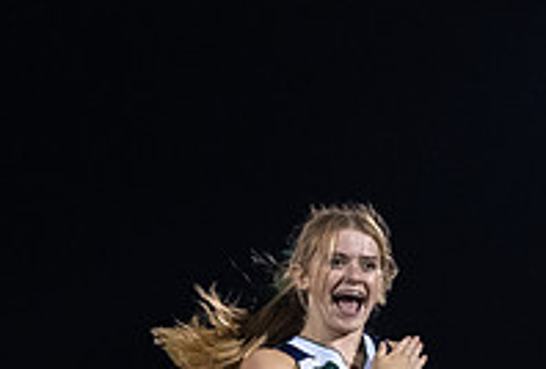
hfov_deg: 8.0
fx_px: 3901
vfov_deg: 5.4
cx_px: 436
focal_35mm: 256
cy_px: 568
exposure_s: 1/1000
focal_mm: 76
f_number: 2.8
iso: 5000
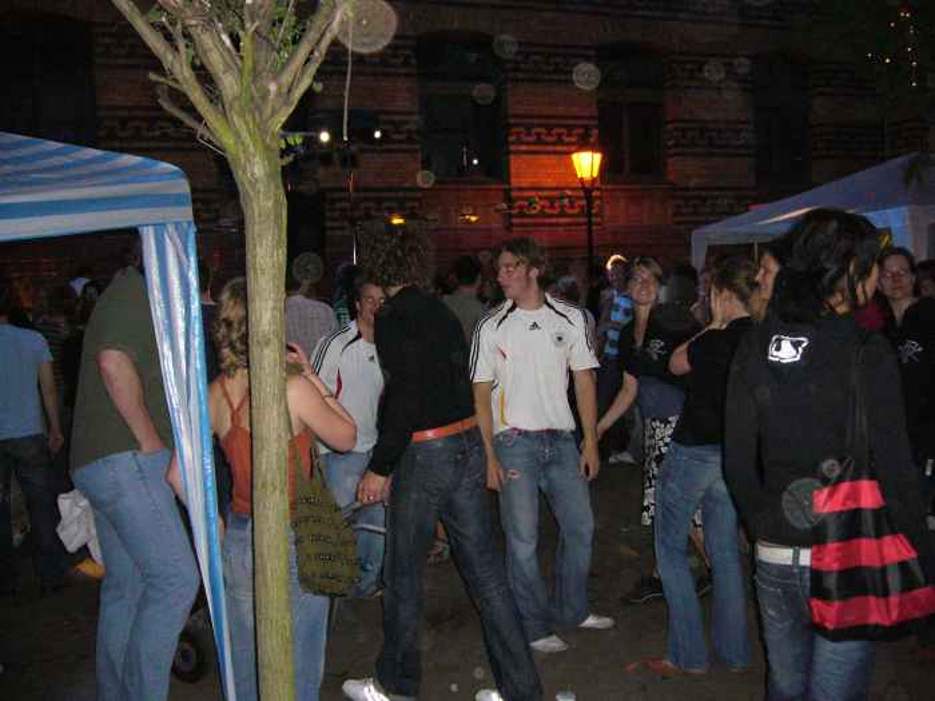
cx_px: 468
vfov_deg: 40.7
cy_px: 350
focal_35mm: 35
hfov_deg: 52.6
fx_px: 945
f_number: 2.8
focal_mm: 5.8
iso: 400
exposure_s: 1/60
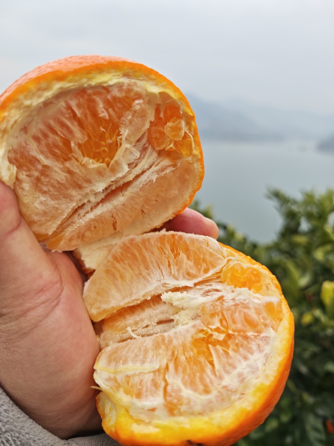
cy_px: 223
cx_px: 167
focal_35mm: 23
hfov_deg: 58.9
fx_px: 296
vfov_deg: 73.9
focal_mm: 6.62
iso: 50
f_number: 1.67
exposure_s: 1/264
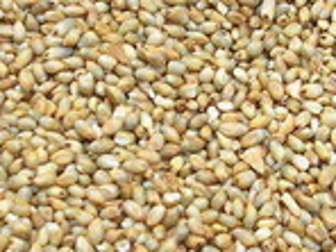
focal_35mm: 128
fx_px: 1242
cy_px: 151
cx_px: 229
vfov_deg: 11.6
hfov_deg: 15.4
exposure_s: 1/54.6
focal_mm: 5.8
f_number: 2.8
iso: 50
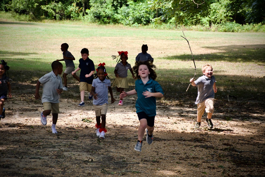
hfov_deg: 16.1
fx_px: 935
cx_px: 132
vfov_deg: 10.8
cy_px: 88
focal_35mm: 127
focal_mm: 85
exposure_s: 1/250
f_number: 7.1
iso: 200
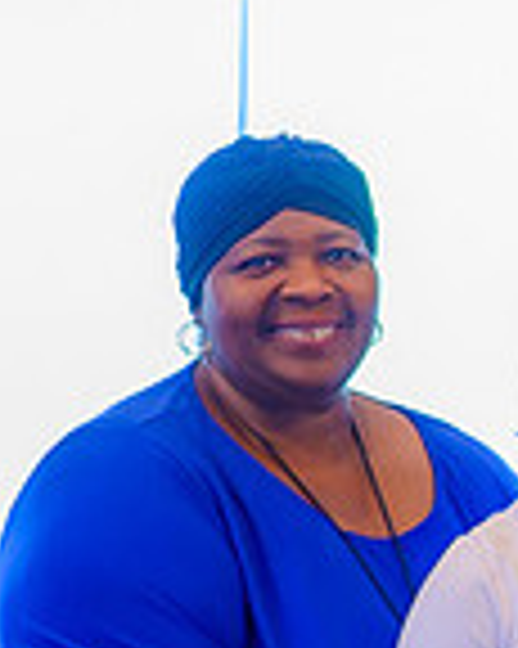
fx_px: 7597
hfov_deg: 3.8
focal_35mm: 396
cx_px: 1302
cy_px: 682
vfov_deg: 4.9
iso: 320
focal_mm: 105
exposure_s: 1/80
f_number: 2.5
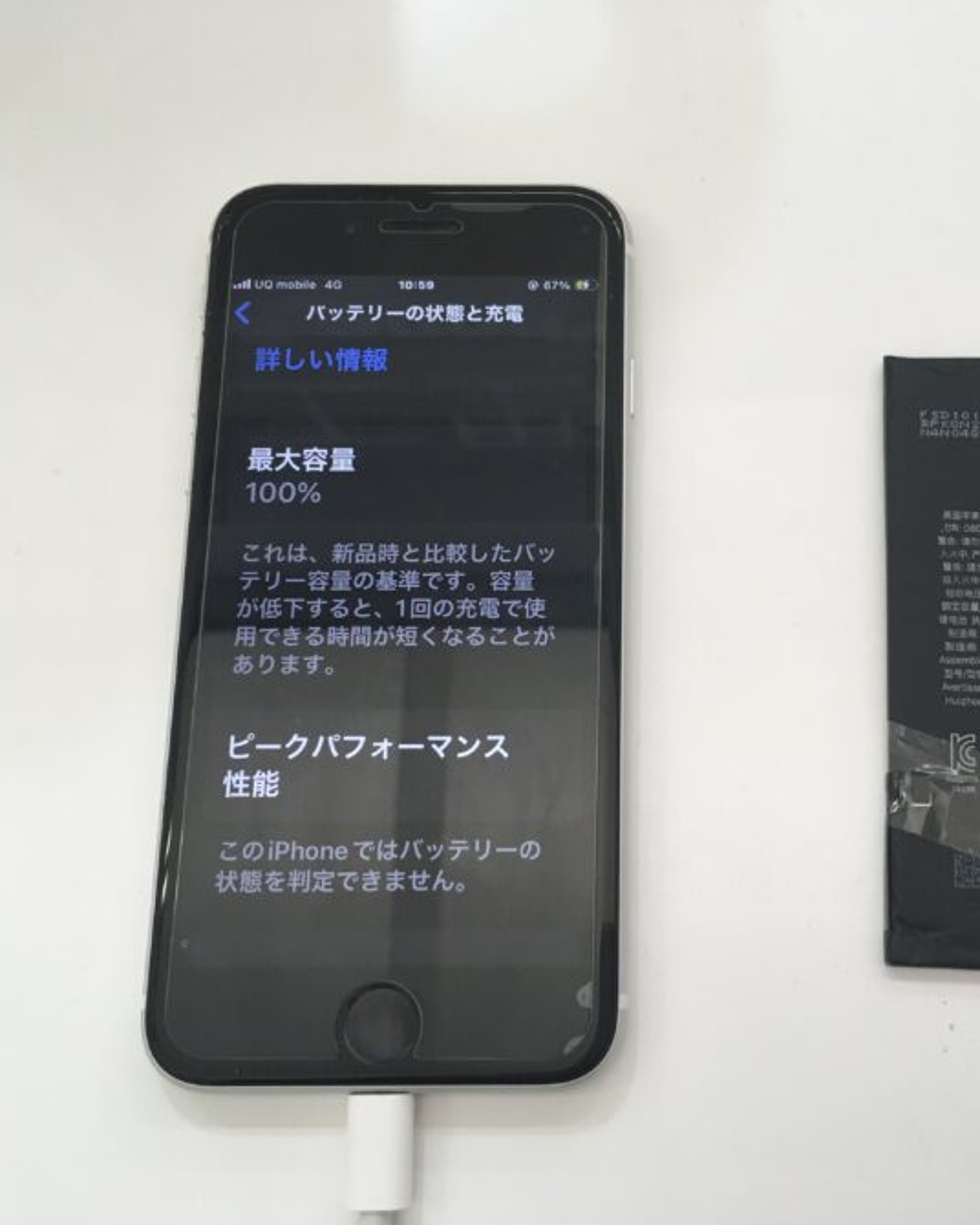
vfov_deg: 47.9
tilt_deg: -75.3
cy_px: 613
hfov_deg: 38.7
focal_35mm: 38
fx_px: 1378
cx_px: 662
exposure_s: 1/30
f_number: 2.2
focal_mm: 4.15
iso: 40
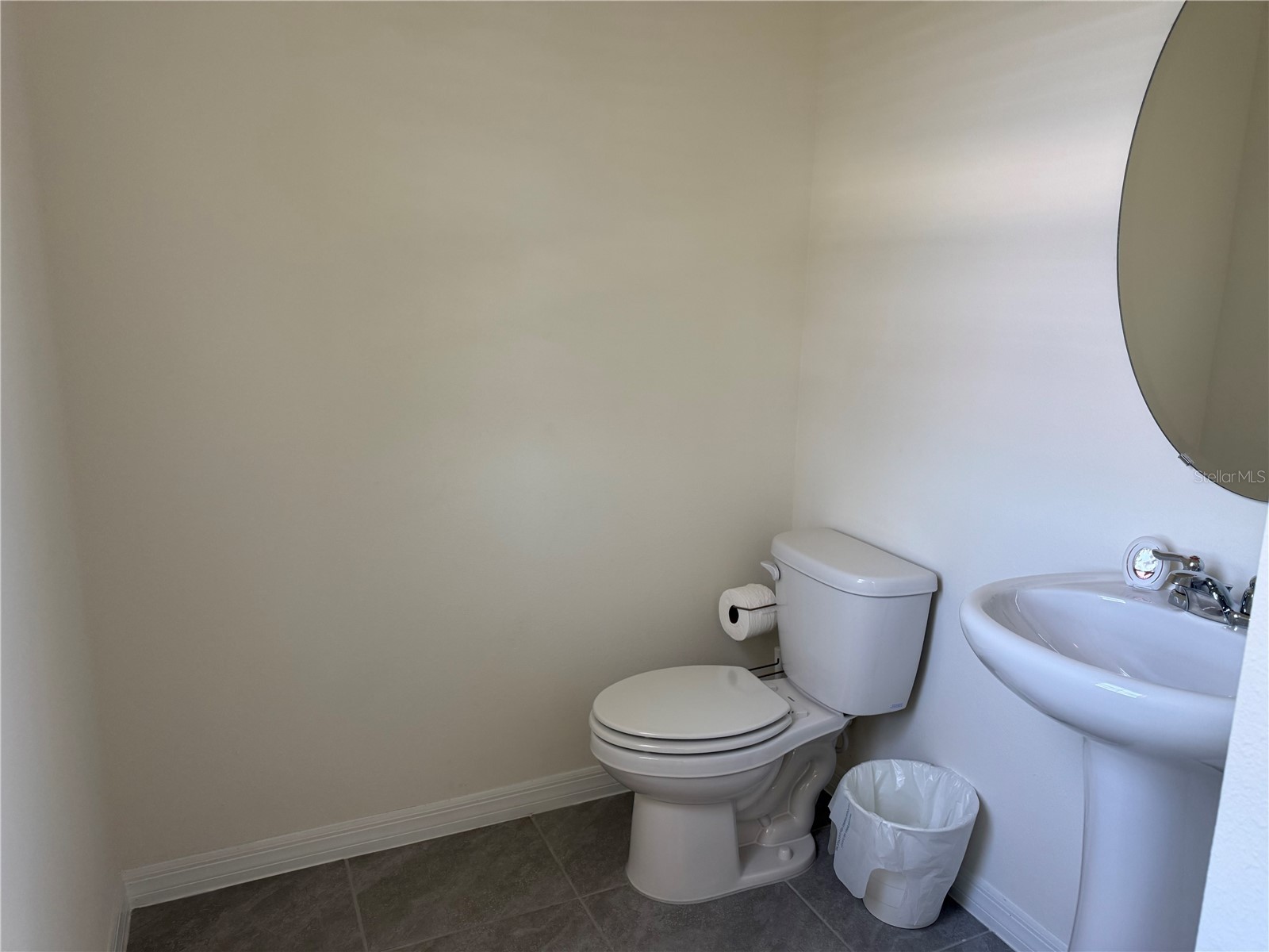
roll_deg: -0.6
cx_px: 634
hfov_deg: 71.6
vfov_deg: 56.8
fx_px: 880
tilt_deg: -12.1
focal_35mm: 24
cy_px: 476
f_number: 1.78
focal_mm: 6.76
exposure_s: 1/120
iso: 160
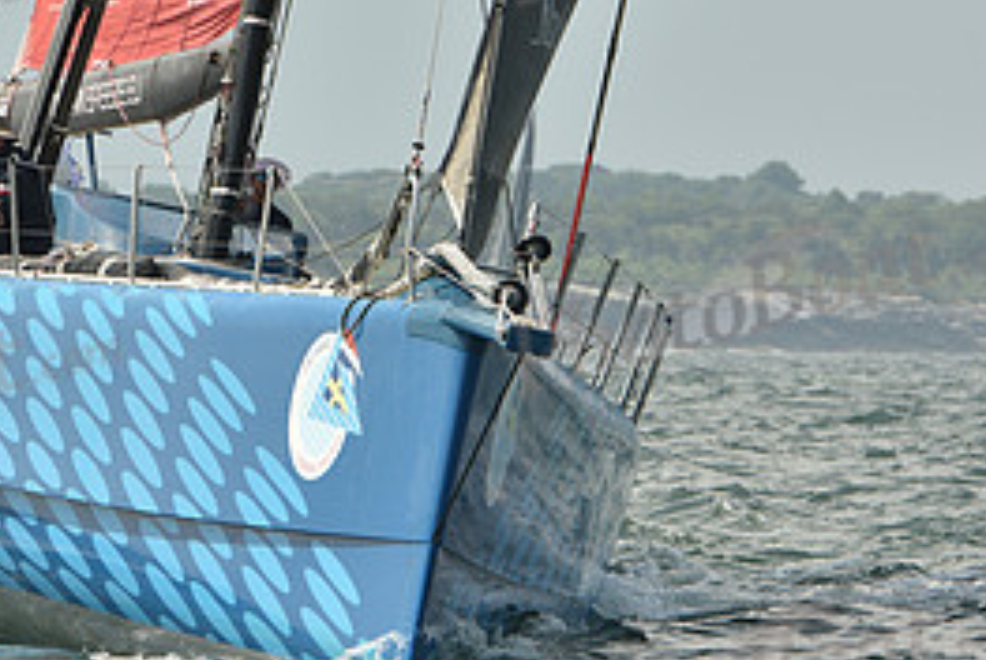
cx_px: 319
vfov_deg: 3.1
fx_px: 12092
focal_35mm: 441
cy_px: 156
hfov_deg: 4.7
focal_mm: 200
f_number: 9
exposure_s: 1/800
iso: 250
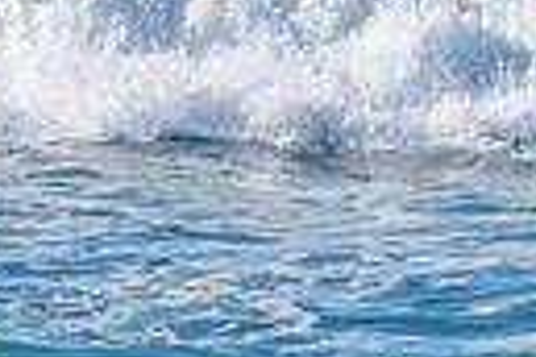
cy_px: -177
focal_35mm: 920
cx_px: 231
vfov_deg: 1.5
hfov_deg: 2.2
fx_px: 13697
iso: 160
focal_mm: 200
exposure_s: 1/2000
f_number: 5.6
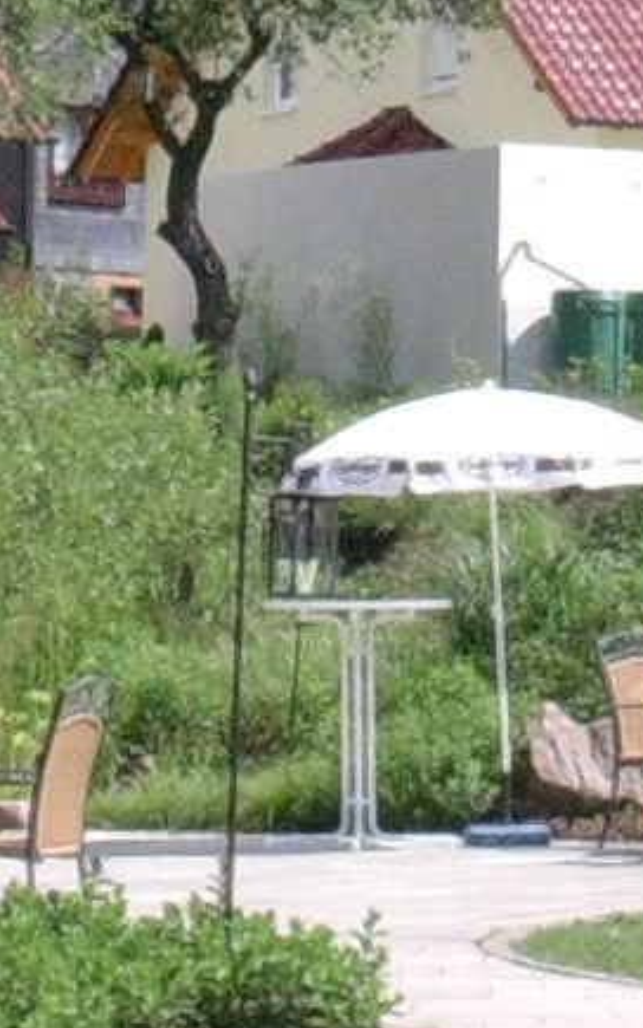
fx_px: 6194
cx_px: 414
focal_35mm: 221
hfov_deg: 5.9
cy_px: -106
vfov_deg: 9.4
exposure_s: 1/256
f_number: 5.8
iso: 70
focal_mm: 6.7
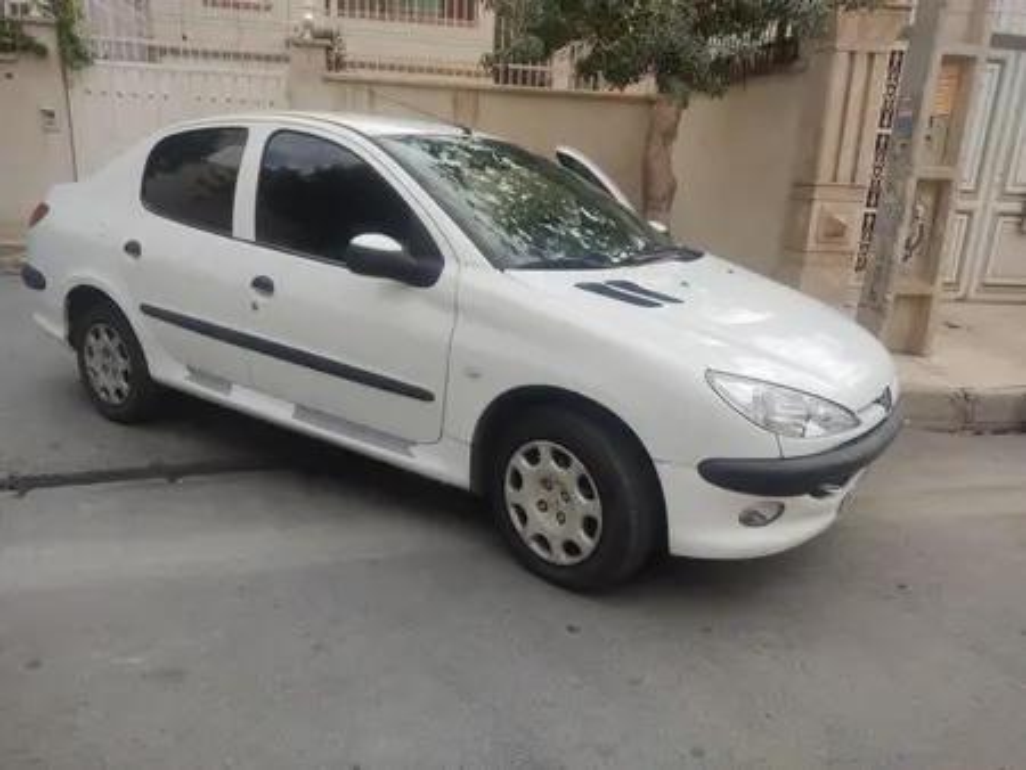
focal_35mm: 26
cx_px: 513
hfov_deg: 67.3
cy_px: 385
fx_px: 771
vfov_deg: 53.1
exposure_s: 1/239
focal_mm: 4.74
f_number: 1.79
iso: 100
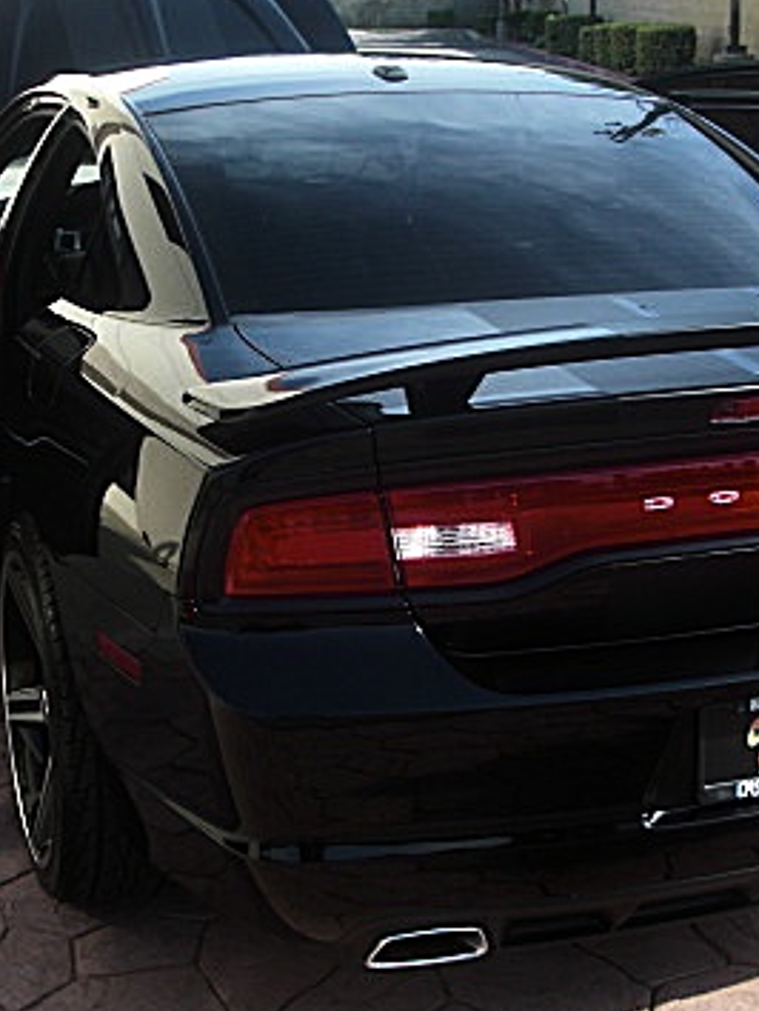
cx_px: 362
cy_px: 483
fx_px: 1898
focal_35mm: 65
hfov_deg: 22.6
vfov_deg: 29.8
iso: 50
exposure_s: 1/250
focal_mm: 6.3
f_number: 2.8
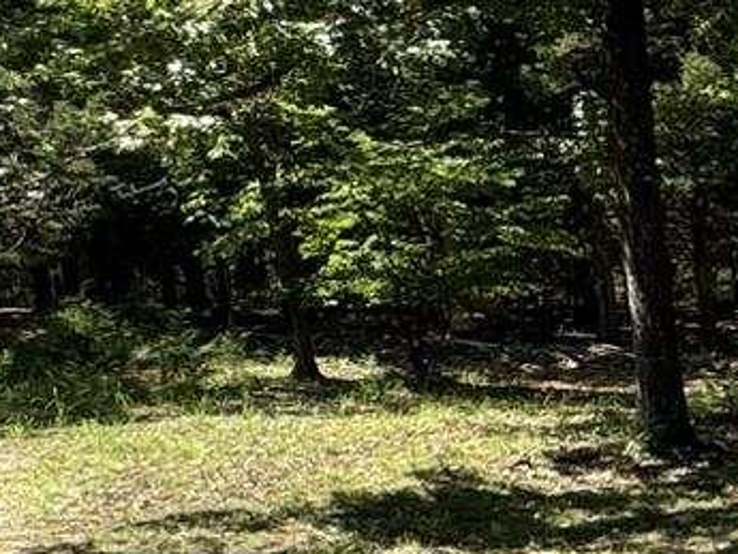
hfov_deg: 15.7
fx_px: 1770
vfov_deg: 17.8
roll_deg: +0.4
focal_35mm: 83
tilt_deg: -9.5
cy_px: 342
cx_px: 1651
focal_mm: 2.22
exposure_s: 1/327
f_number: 2.2
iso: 40
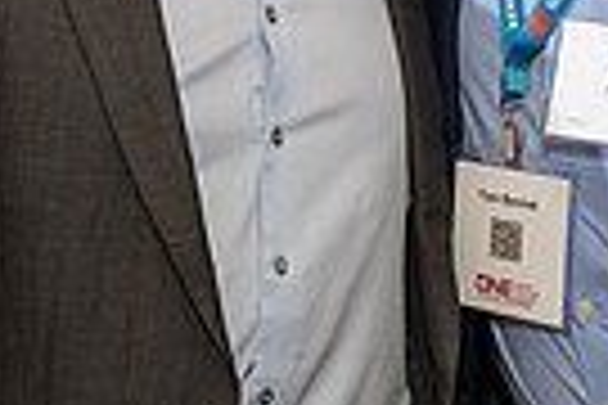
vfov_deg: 11.4
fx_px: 2027
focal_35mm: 120
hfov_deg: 16.8
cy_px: 83
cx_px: 563
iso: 1600
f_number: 3.5
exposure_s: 1/200
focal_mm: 28
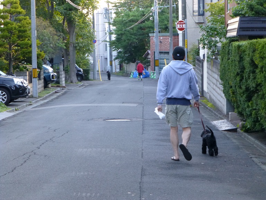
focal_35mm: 129
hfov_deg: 15.3
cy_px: 100
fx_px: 991
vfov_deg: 11.5
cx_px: 133
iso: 400
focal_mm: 23.1
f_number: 5.4
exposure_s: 1/60
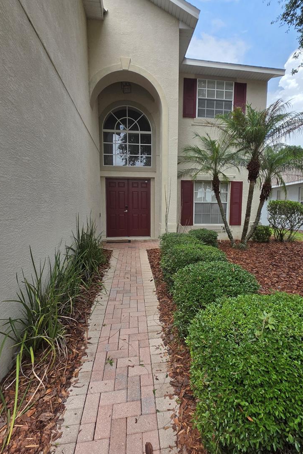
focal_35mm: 15
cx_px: 158
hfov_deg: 77.3
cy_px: 232
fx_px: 189
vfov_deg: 100.4
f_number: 1.9
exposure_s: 1/1232
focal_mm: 2.2
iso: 40
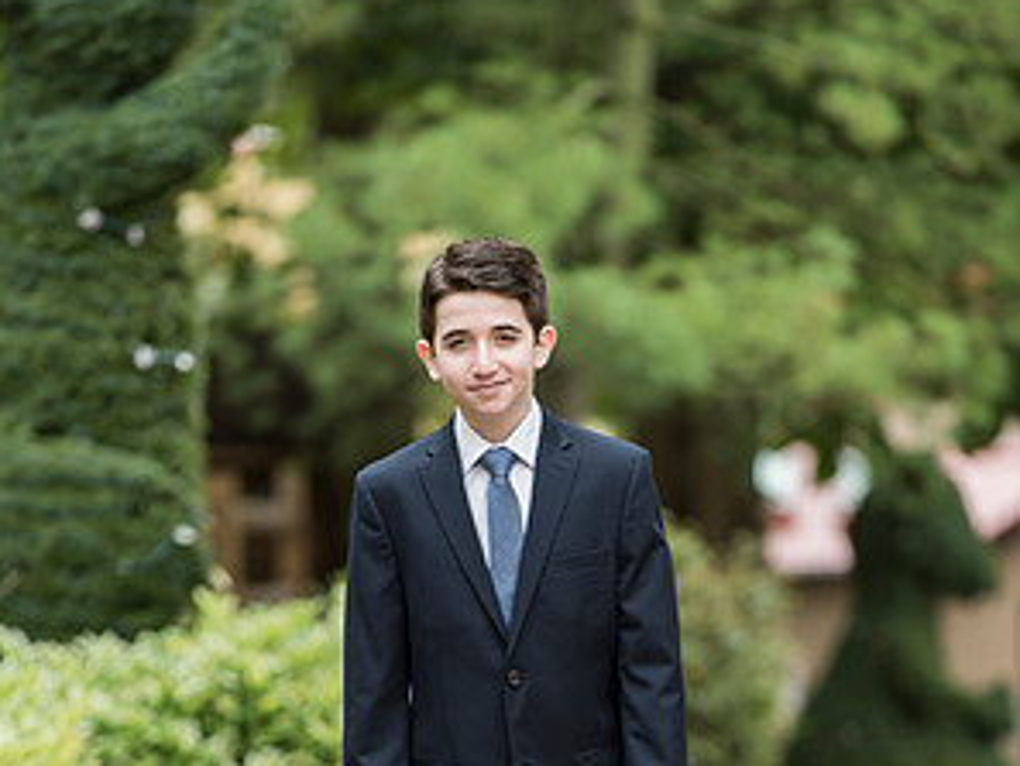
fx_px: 8578
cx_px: 508
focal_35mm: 291
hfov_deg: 6.8
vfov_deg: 5.1
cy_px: 756
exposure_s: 1/500
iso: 400
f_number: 3.5
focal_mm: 200
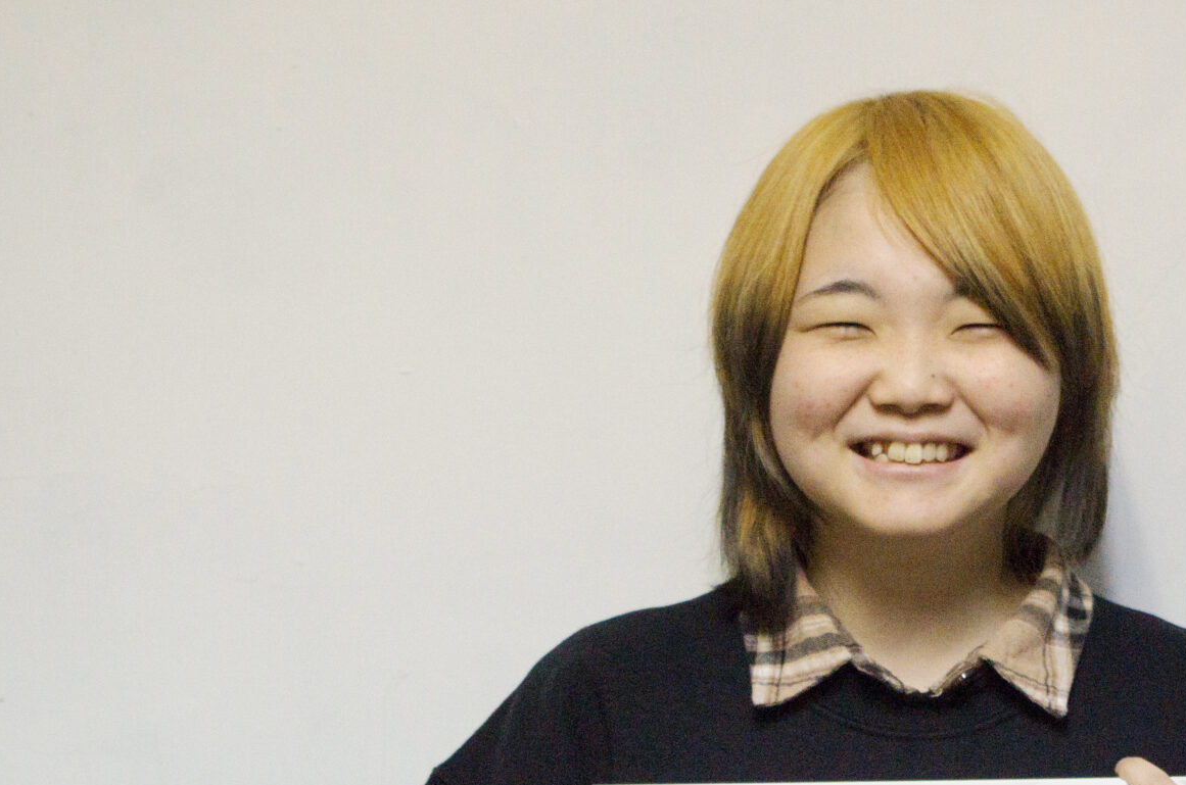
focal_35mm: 81
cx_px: 913
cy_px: 633
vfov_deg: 16.6
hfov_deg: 24.8
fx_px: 2663
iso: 3200
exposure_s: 1/160
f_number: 5.6
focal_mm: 32.5
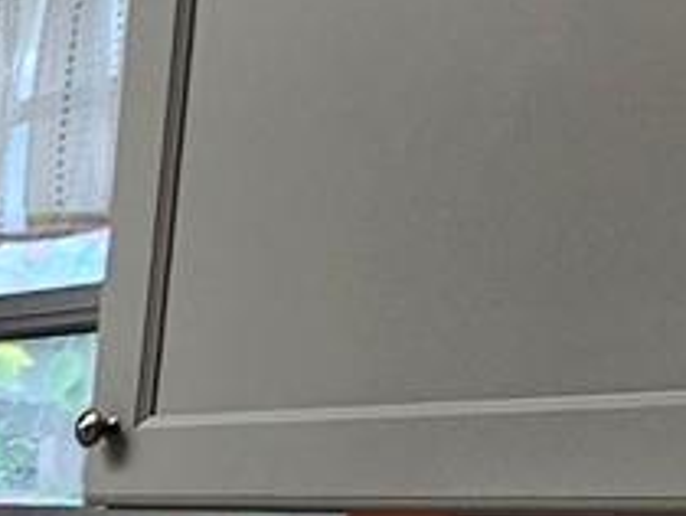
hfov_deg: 11.9
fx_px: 1964
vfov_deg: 13.8
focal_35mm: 99
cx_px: -1294
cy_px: 849
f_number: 2.2
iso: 100
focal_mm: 2.2
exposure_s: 1/60
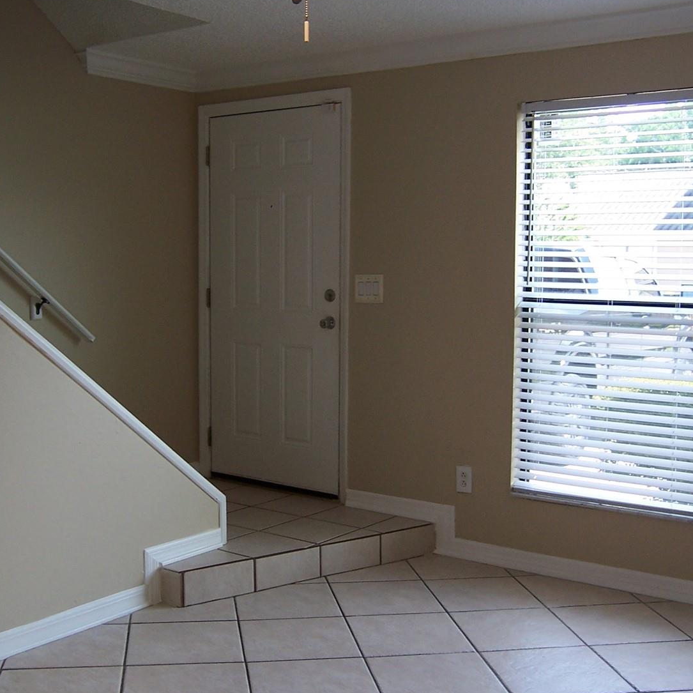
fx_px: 974
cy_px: 354
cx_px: 292
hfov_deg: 39.1
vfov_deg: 39.2
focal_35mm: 43
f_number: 2.8
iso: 80
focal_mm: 5.5
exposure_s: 1/60
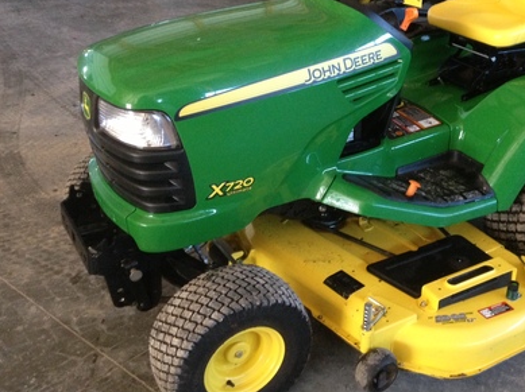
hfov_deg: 38.3
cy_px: 137
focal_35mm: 49
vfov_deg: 29.5
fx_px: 742
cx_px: 364
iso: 250
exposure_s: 1/20
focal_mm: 4.28
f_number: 2.4
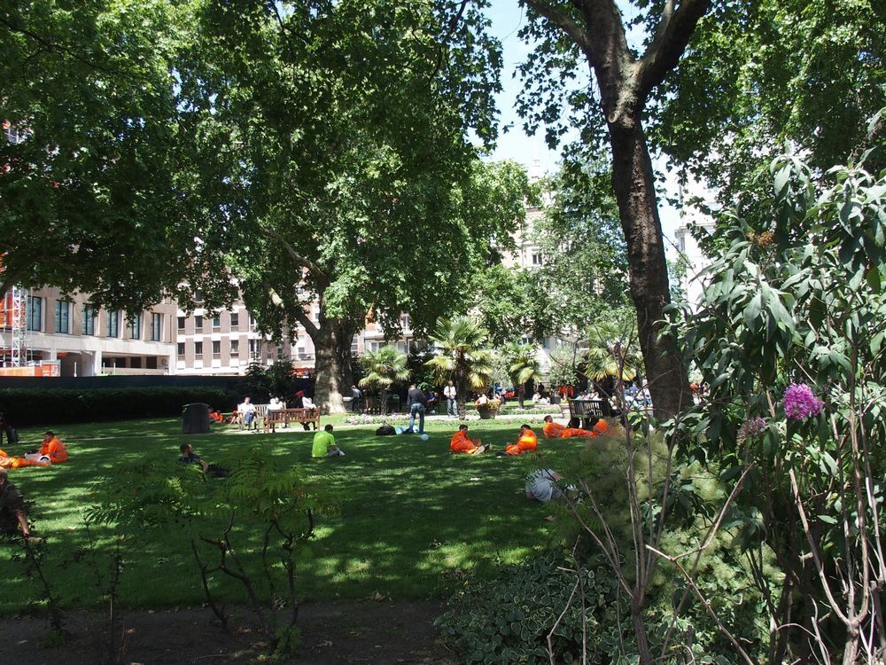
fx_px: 717
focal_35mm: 28
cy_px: 332
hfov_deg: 63.4
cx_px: 443
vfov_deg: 49.7
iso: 100
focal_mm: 6
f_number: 3.5
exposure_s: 1/320
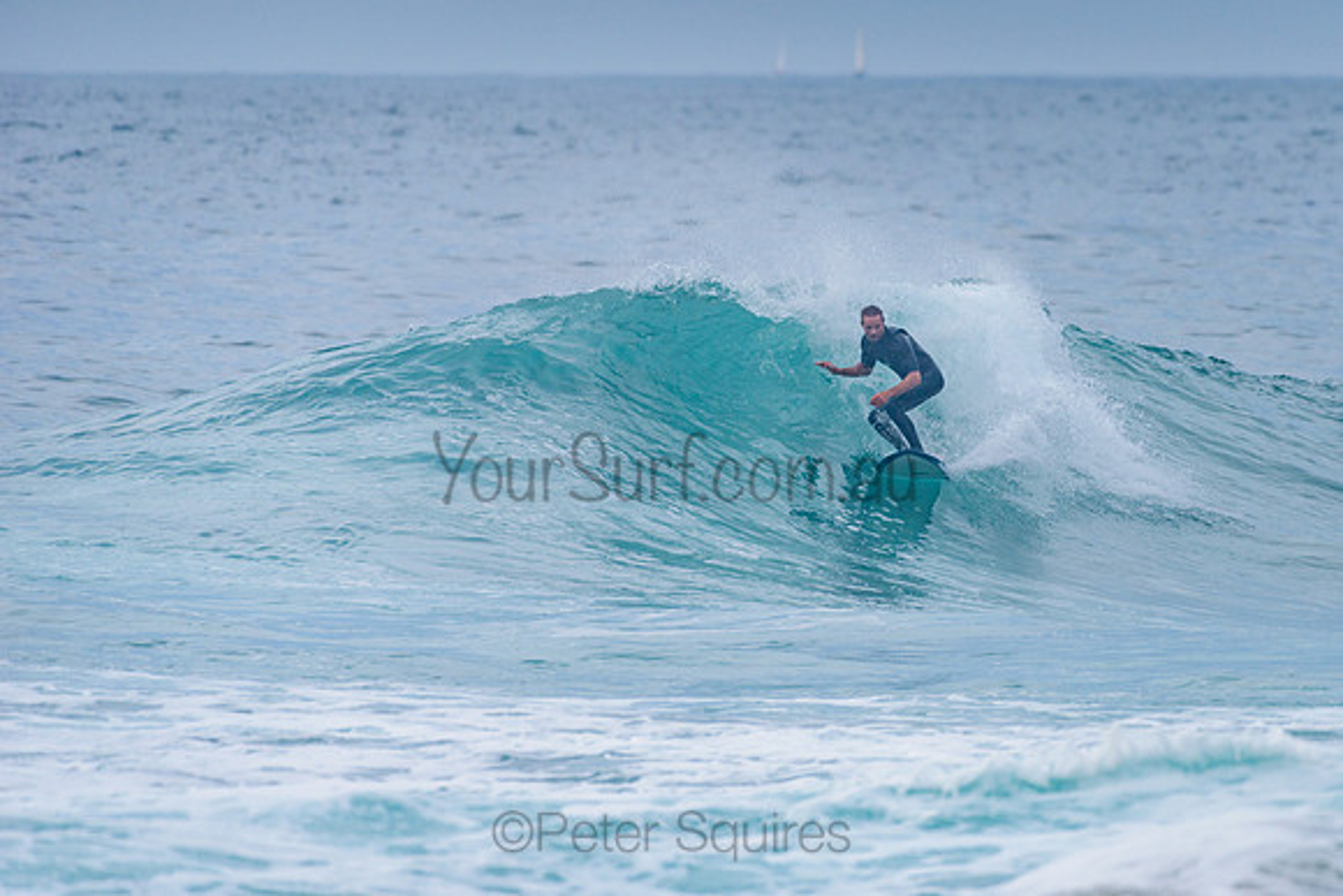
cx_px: 847
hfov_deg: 3.3
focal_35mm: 631
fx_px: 23530
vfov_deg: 2.2
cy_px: 376
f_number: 5.6
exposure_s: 1/2000
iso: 200
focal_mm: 500
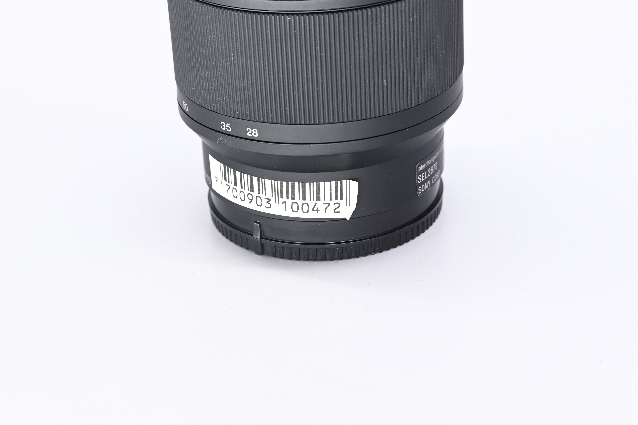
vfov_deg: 16.3
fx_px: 1489
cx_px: 312
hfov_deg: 24.2
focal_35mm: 84
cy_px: 207
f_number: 9
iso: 500
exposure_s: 1/160
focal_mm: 54
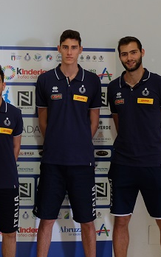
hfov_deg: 16.9
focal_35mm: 76
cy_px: 102
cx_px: 8
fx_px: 534
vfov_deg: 27.1
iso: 800
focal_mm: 26.9
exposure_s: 1/25
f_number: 4.5
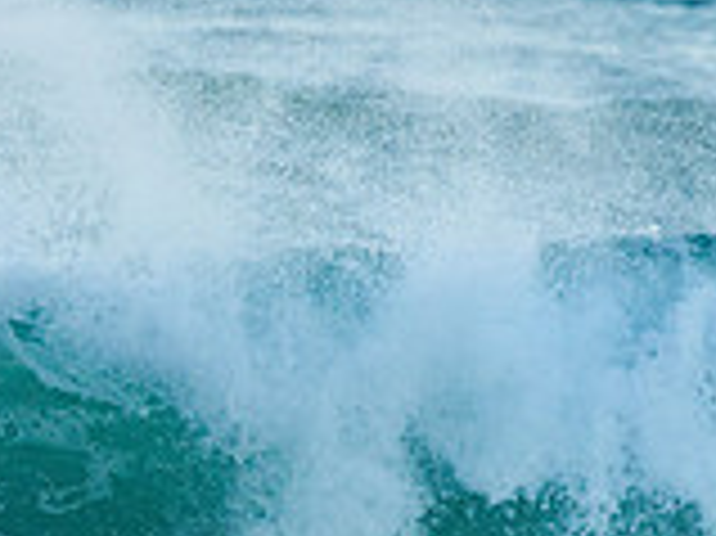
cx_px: -198
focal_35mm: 1754
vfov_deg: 0.8
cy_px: 664
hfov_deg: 1.1
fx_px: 36253
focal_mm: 500
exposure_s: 1/1600
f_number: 5.6
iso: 560
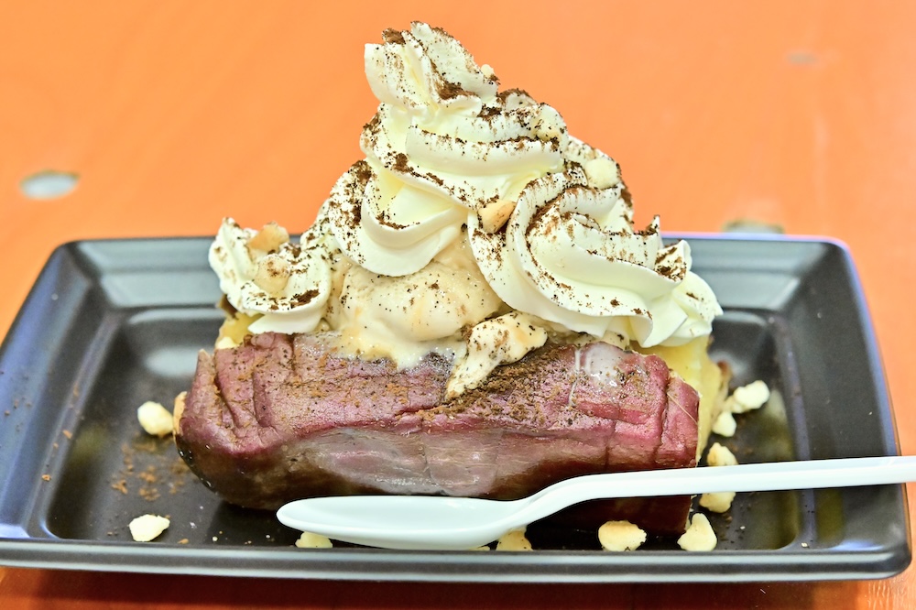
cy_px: 305
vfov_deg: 15.2
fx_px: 2289
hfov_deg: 22.6
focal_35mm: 90
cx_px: 458
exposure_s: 1/100
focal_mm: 60
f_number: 6.3
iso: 4000
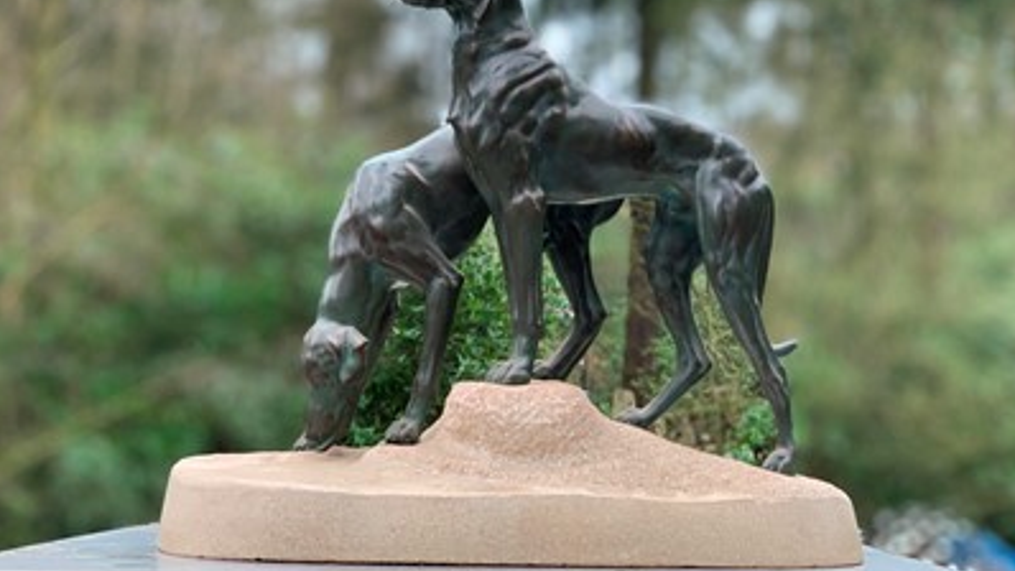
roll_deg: -1.3
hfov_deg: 36.6
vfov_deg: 21.1
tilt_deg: +5.9
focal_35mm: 57
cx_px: 508
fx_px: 1534
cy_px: 247
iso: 125
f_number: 2.4
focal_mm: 6
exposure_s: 1/101
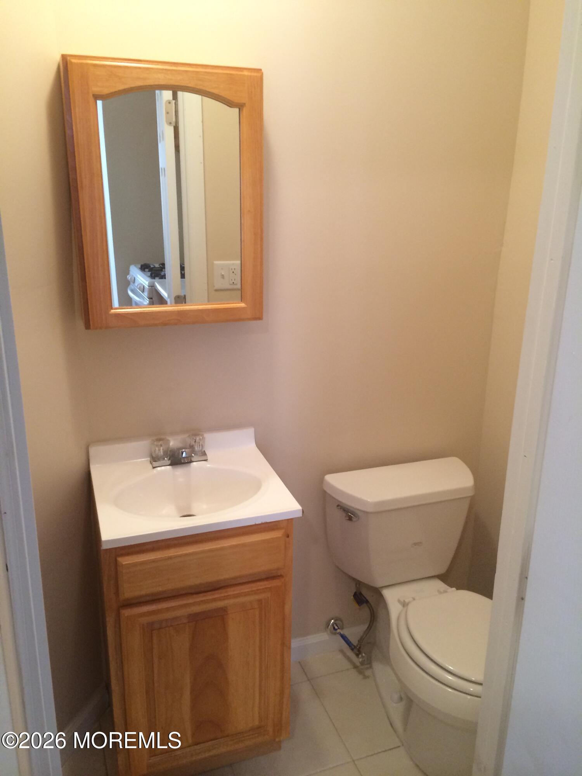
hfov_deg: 46.8
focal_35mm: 30
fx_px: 673
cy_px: 388
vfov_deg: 60.0
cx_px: 291
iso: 125
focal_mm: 4.12
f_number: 2.2
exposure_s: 1/30
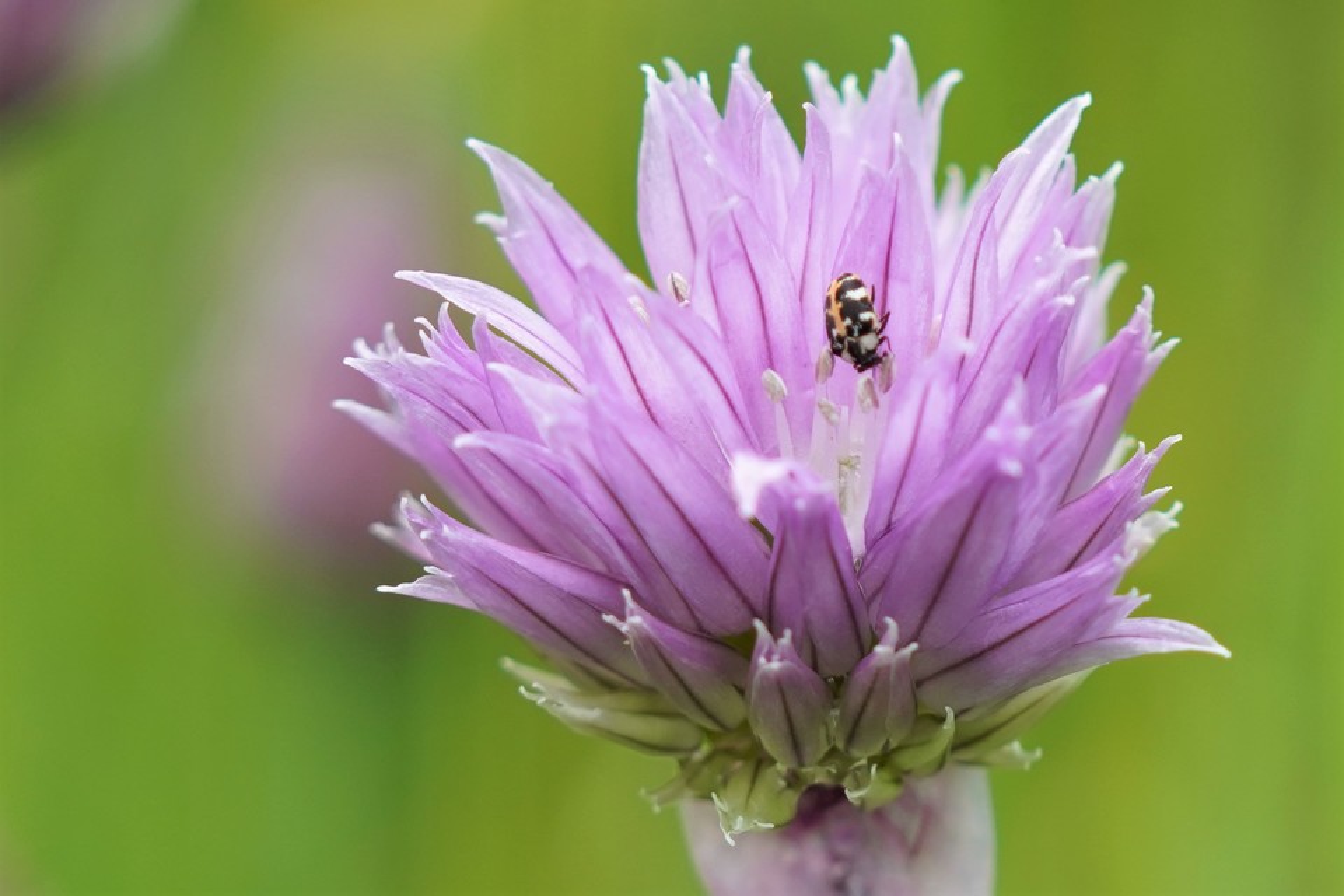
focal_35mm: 150
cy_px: 448
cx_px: 672
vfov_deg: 9.1
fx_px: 5600
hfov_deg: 13.7
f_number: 7.1
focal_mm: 150
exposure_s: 1/250
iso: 640
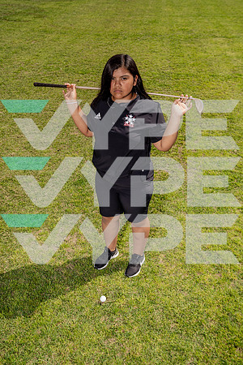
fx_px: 344
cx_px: 122
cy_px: 182
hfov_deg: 38.9
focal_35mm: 34
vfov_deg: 55.8
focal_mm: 34
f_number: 7.1
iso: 100
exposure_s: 1/250
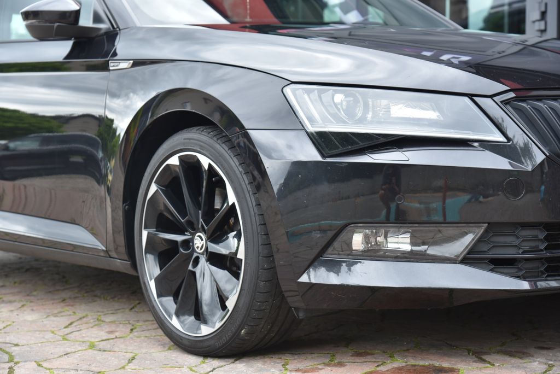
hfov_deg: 27.0
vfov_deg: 18.2
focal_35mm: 75
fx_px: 1167
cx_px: 280
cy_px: 187
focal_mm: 75
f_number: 6.3
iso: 500
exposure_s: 1/160
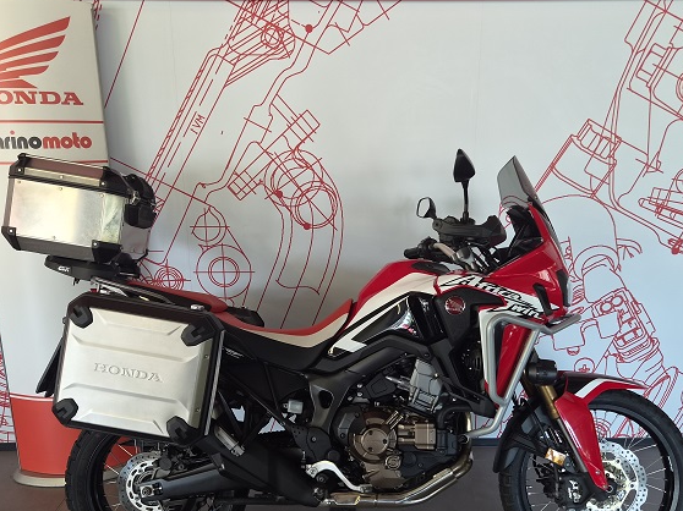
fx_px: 651
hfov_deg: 55.4
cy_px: 329
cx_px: 348
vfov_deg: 42.5
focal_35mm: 33
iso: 200
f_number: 1.8
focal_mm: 5.4
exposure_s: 1/100
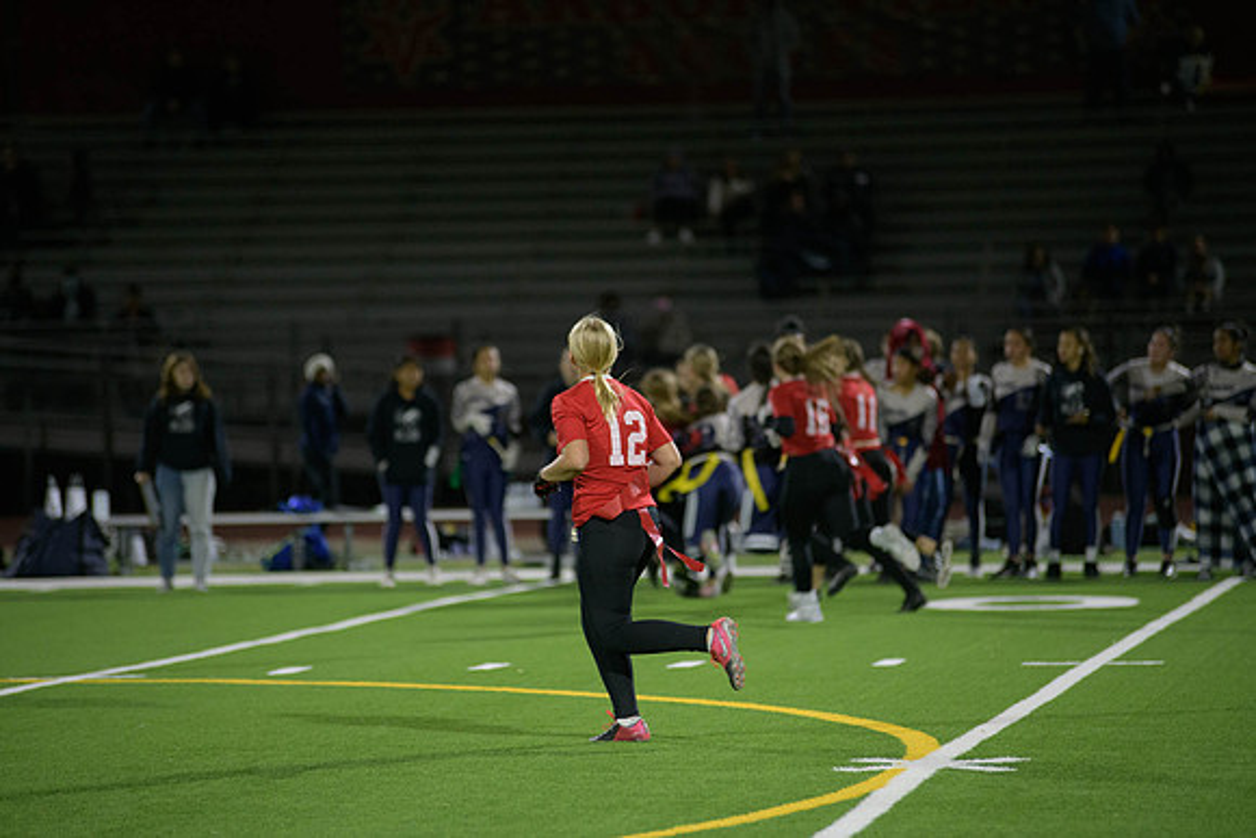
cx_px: 628
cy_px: 419
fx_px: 6979
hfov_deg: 10.3
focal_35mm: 200
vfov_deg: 6.9
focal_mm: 200
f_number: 2.8
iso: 2800
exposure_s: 1/640
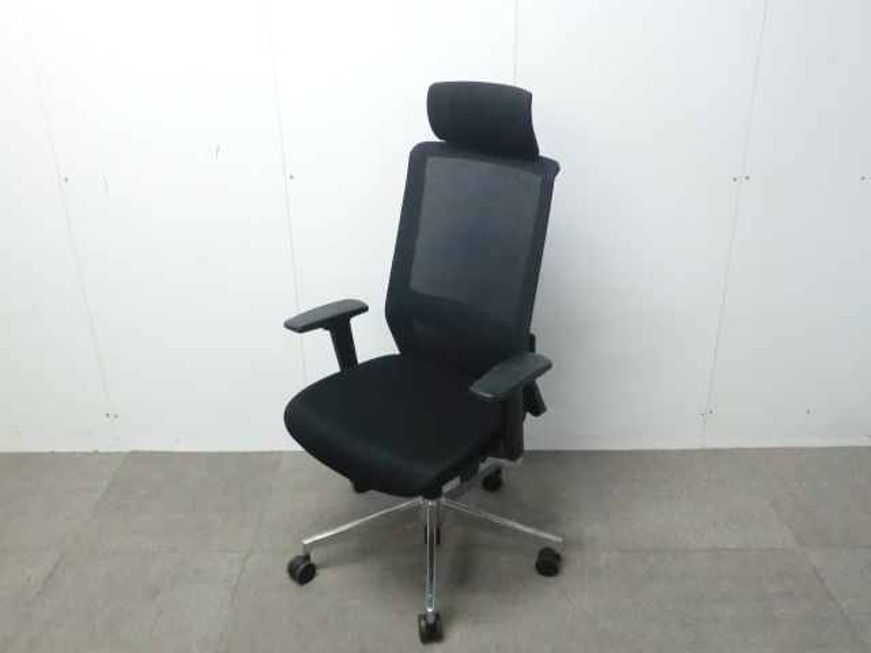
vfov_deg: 44.2
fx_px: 805
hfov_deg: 56.8
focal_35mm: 32
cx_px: 436
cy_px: 326
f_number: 3.5
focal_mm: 5.8
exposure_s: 1/40
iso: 800
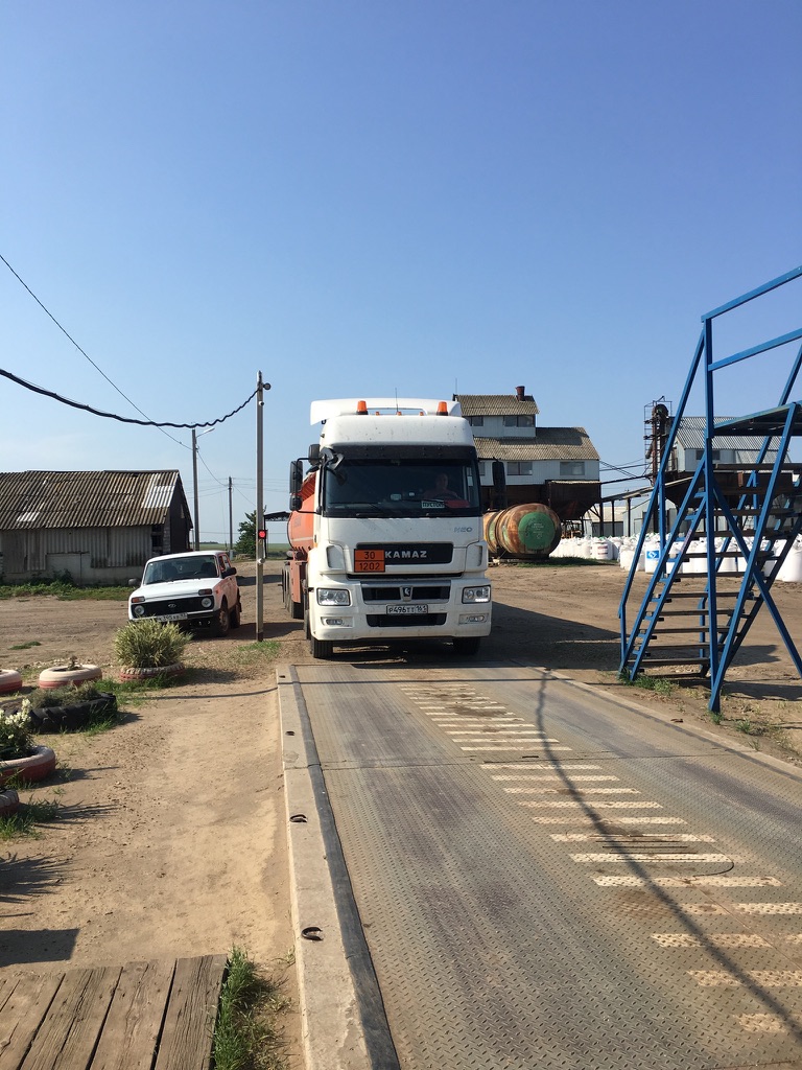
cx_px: 401
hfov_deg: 48.2
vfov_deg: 61.7
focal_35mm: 29
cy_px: 535
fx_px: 896
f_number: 2.2
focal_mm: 4.15
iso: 25
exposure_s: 1/1748
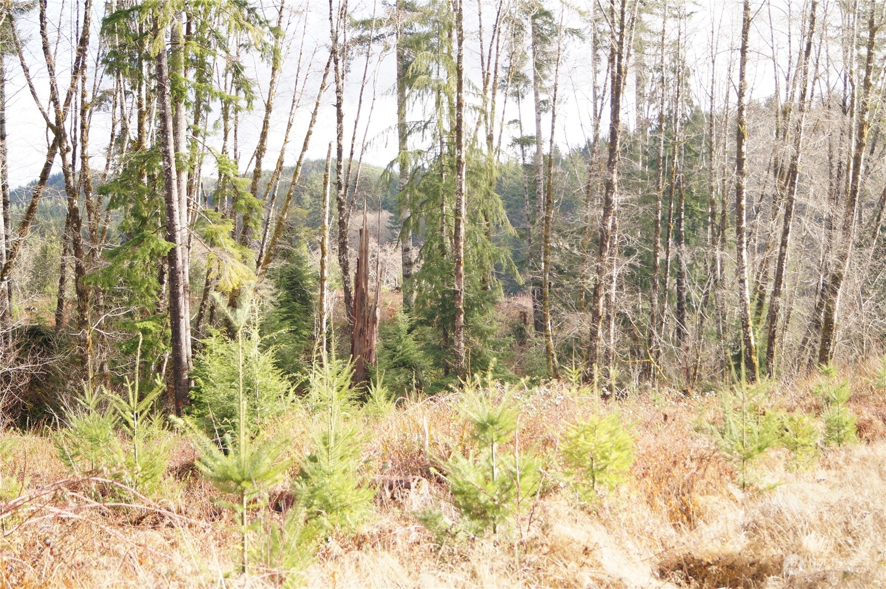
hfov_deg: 43.6
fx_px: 1107
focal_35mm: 45
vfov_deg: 29.8
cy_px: 294
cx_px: 443
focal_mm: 30
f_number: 7.1
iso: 100
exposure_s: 1/80
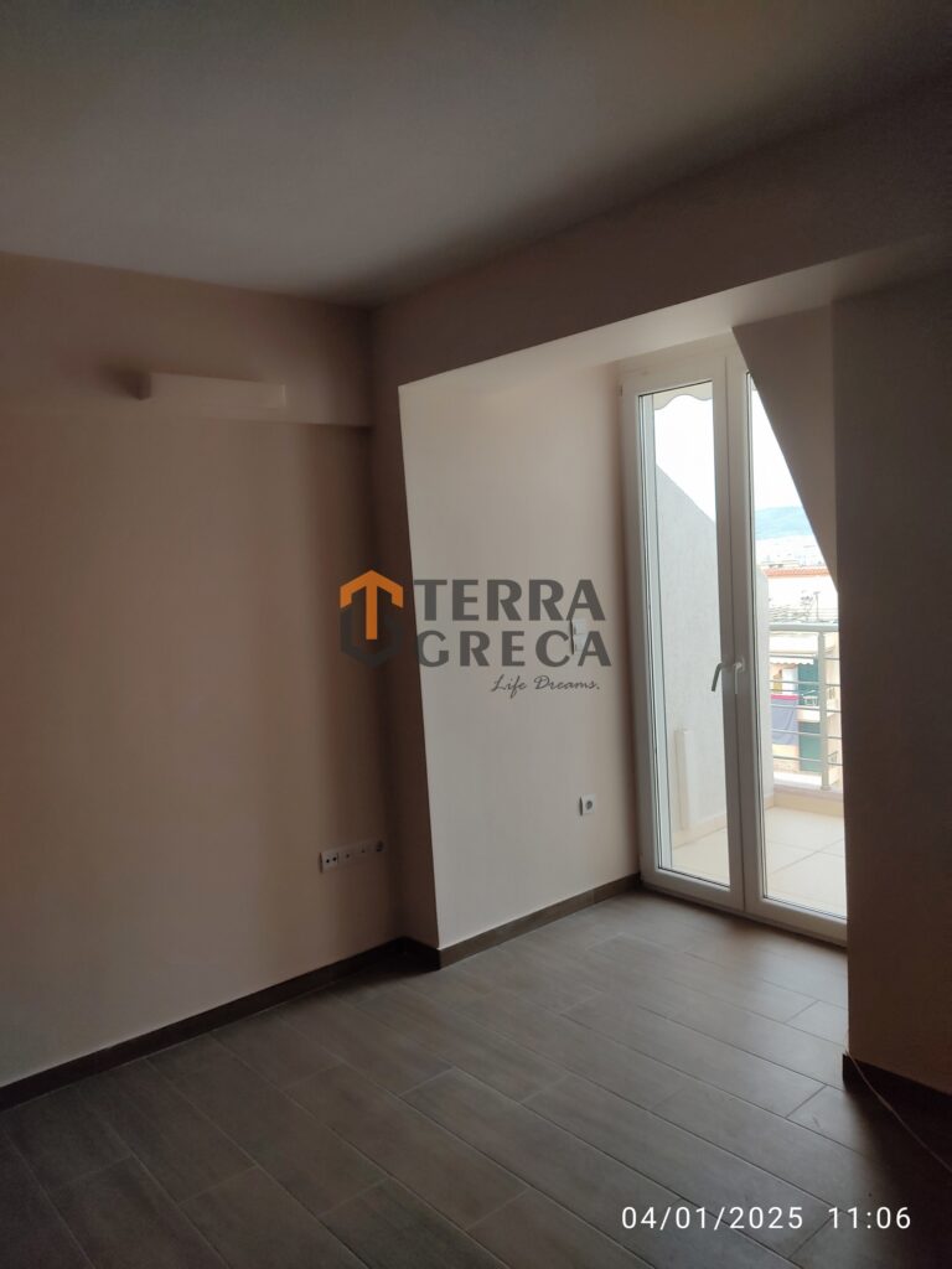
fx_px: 953
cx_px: 476
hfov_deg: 53.1
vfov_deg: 67.3
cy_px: 634
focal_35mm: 26
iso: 169
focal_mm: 4.74
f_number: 1.79
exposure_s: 1/120
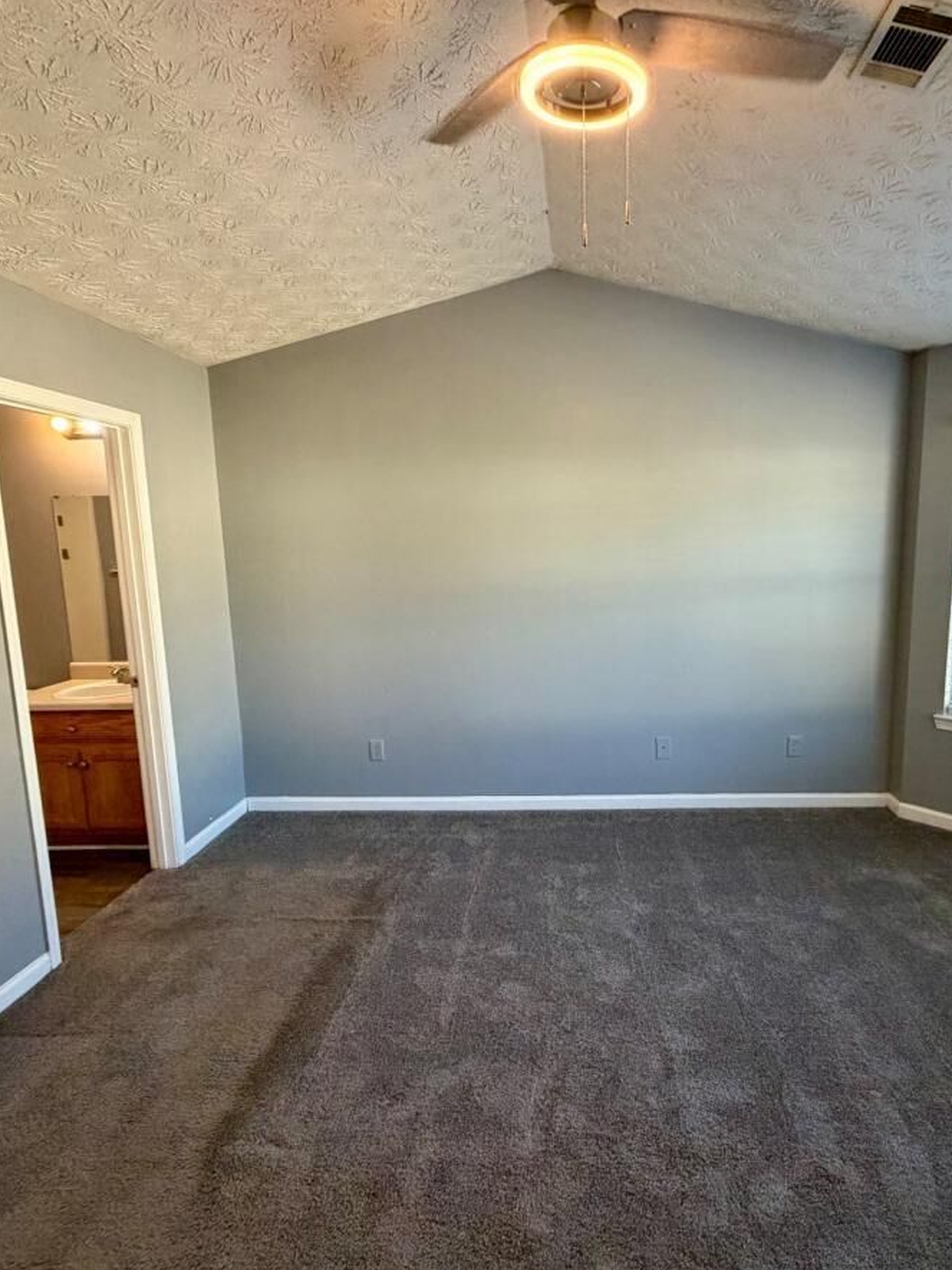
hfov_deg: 67.9
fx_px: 697
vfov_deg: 84.7
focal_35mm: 19
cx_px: 577
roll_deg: +0.5
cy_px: 642
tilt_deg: -8.9
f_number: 2.2
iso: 200
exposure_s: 1/121
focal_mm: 2.22
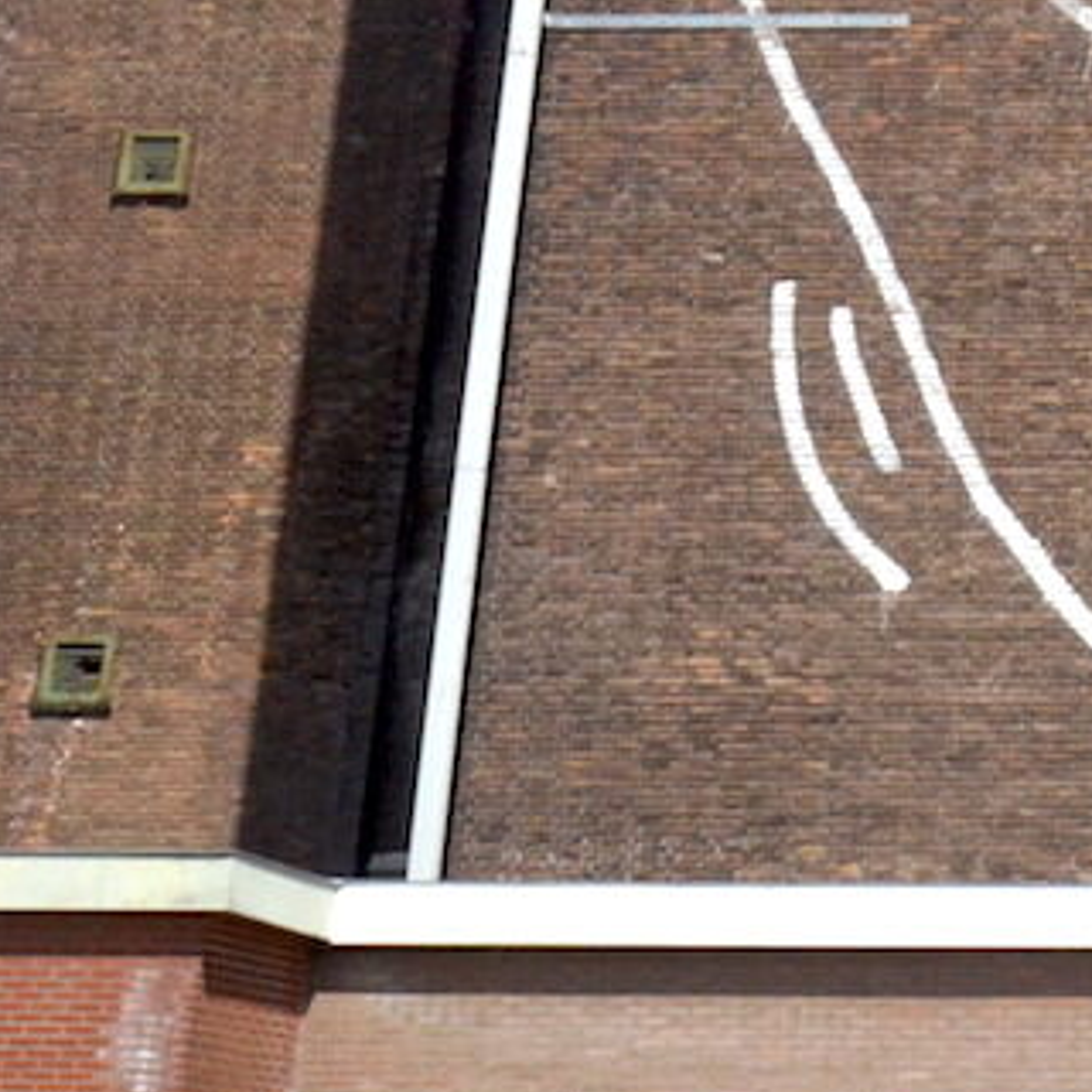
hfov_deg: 12.7
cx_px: 2030
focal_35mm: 124
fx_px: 4426
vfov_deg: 13.7
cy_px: -230
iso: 1000
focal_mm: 26
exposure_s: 1/1000
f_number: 16
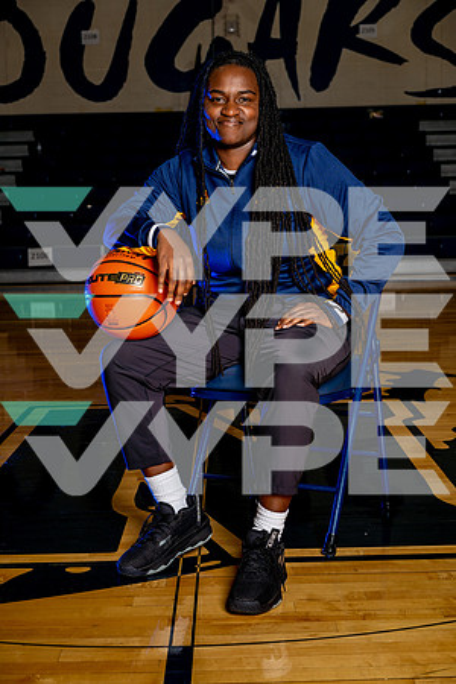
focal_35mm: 55
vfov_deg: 36.2
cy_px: 342
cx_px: 228
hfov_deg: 24.6
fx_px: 1045
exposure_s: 1/250
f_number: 6.3
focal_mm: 55
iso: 64
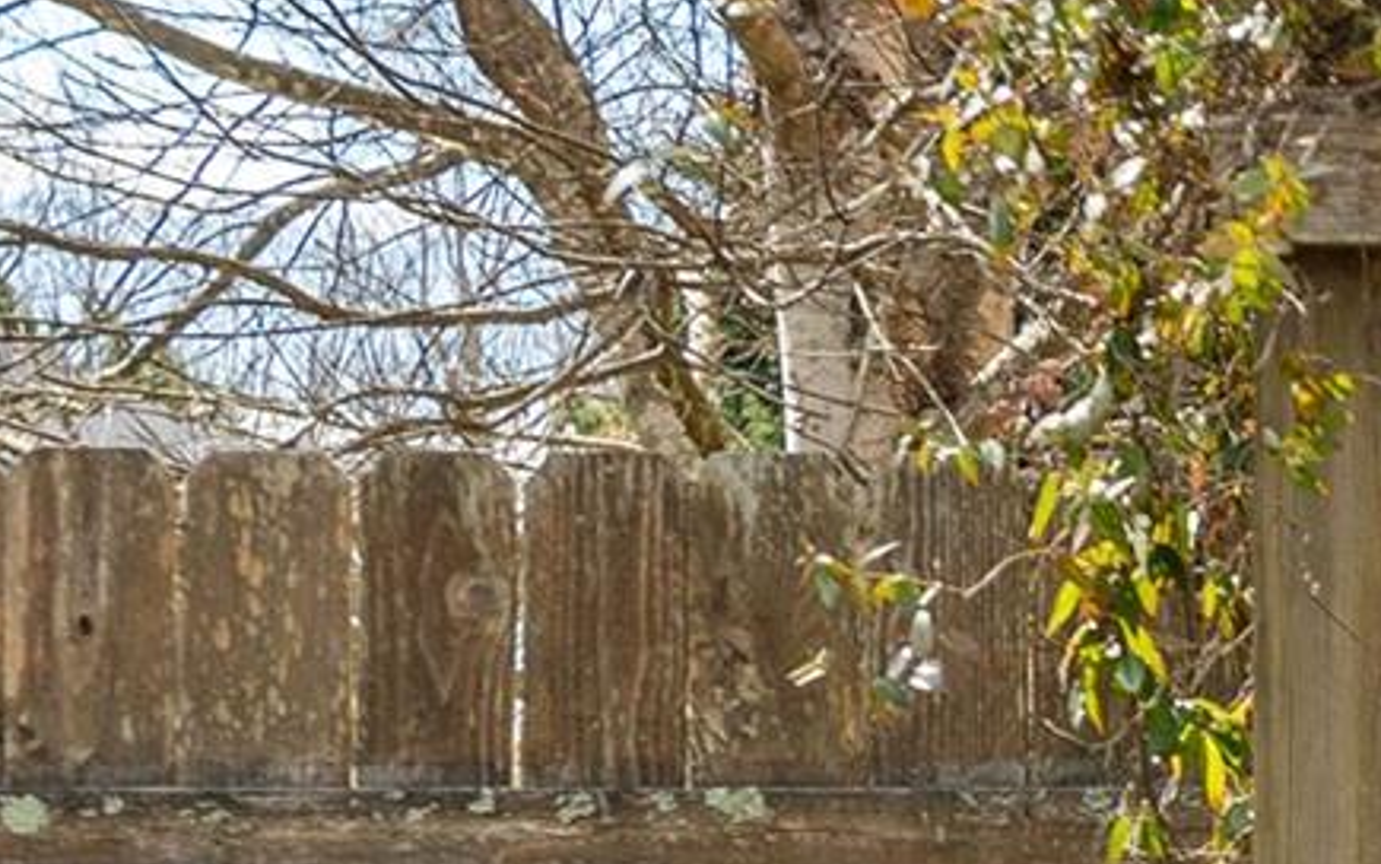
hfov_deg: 13.6
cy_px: 978
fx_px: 5420
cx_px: 2095
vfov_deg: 9.0
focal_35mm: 144
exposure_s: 1/1000
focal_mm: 30
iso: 200
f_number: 4
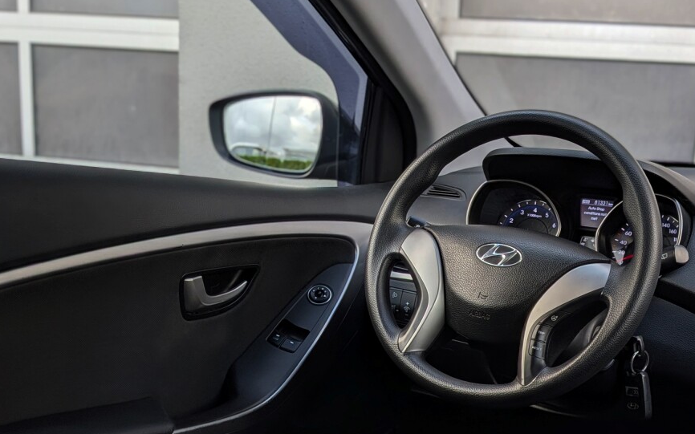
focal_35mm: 47
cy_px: 311
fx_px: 890
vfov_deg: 27.1
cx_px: 407
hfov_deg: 42.5
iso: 30
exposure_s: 1/300
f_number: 1.7
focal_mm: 4.53
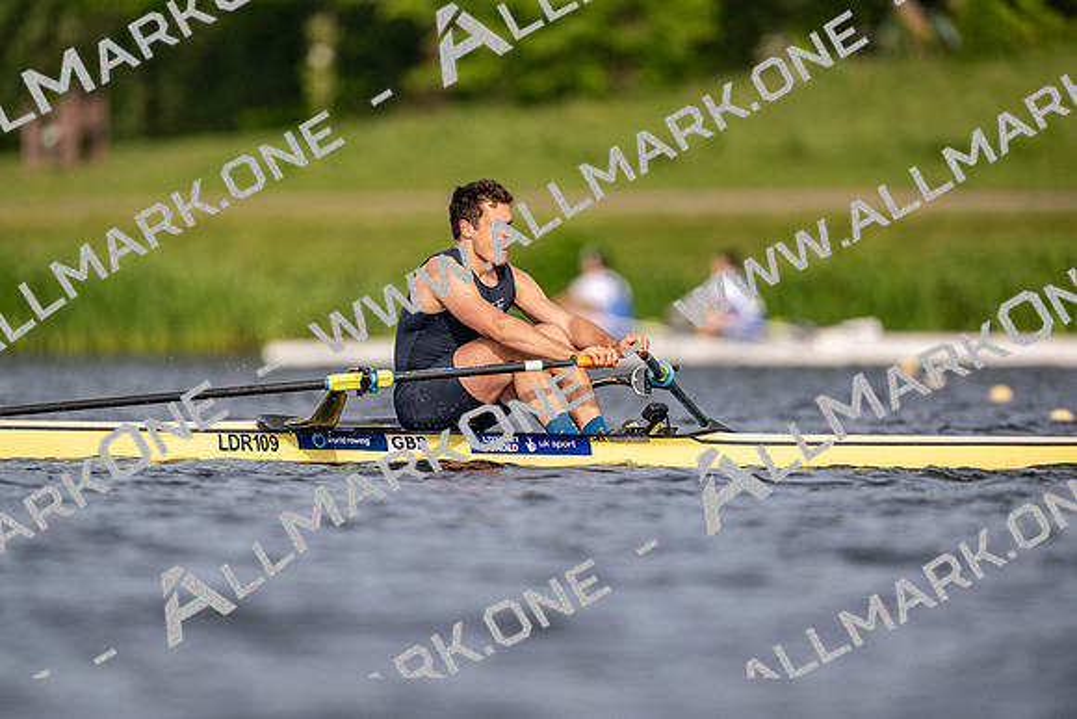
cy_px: 360
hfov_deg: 3.4
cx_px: 538
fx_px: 17953
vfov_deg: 2.3
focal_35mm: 600
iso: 320
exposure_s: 1/2500
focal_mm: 600
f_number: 4
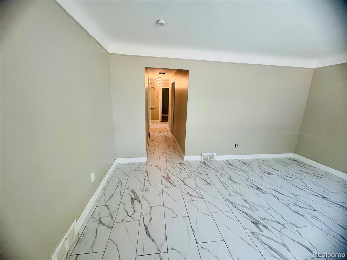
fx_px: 140
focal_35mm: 14
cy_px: 130
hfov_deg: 102.1
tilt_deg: -13.0
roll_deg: -2.2
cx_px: 174
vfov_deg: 85.7
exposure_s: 1/60
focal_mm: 2.22
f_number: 2.2
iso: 160
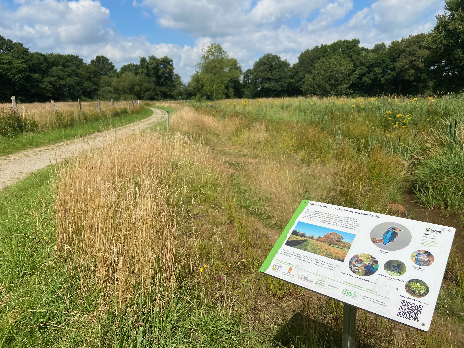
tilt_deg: -14.8
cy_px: 174
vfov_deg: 53.1
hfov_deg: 67.3
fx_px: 349
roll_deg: +1.2
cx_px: 232
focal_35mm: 26
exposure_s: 1/9615
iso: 32
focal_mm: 4.25
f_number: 1.8
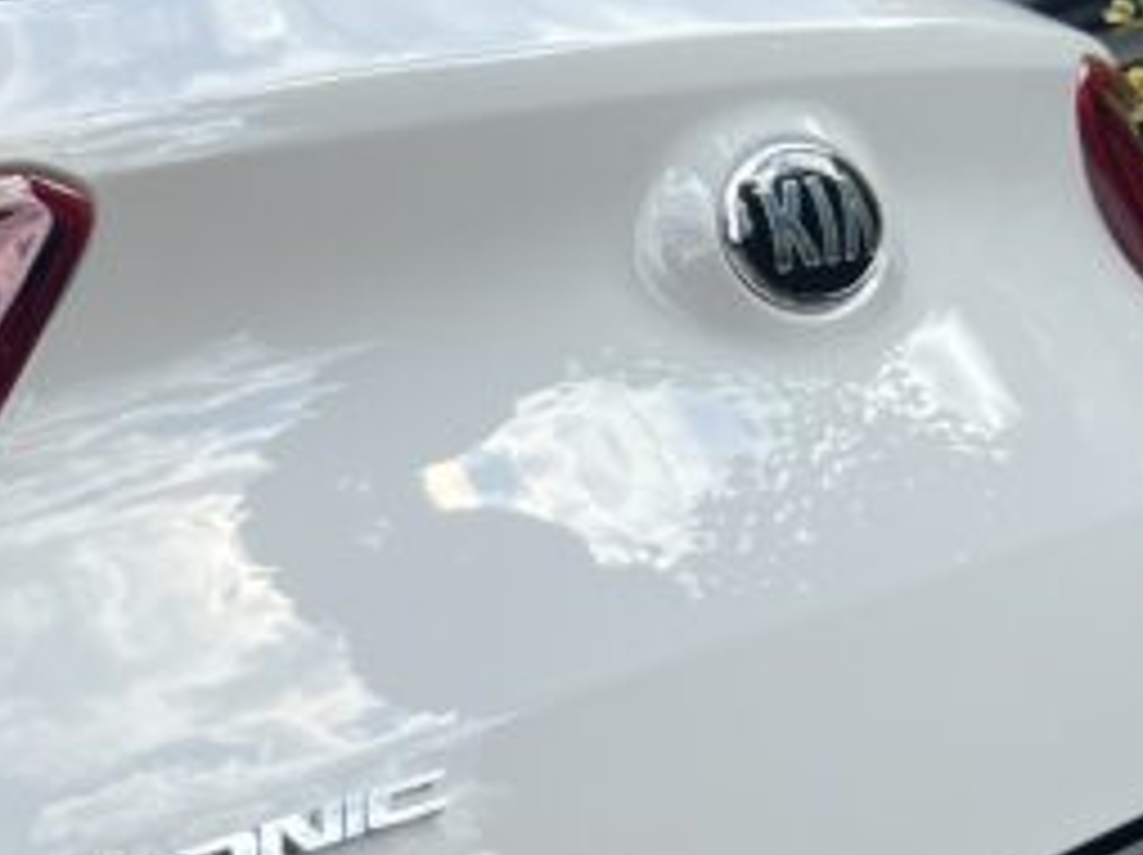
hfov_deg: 17.6
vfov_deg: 13.7
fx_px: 3464
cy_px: 1030
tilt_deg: -5.2
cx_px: -310
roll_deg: +13.2
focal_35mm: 105
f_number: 1.5
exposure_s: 1/1934
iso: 50
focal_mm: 5.7
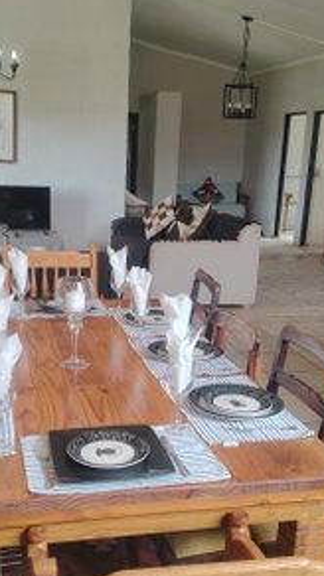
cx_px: 124
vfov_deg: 47.1
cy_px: 345
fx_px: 658
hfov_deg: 27.6
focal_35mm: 43
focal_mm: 5.25
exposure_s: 1/50
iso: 503
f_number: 1.75
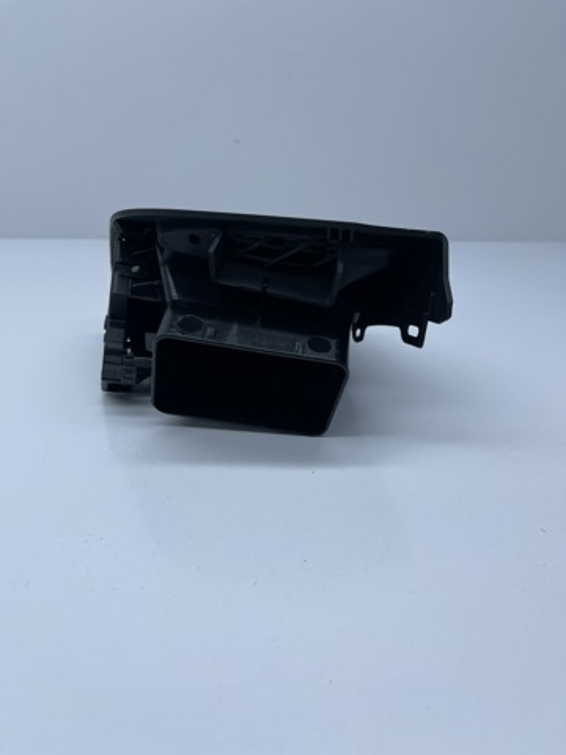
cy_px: 378
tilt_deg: -26.1
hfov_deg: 54.9
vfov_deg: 69.4
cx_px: 283
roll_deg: -1.4
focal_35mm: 25
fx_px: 545
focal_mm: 5.1
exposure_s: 1/1456
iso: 32
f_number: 1.6
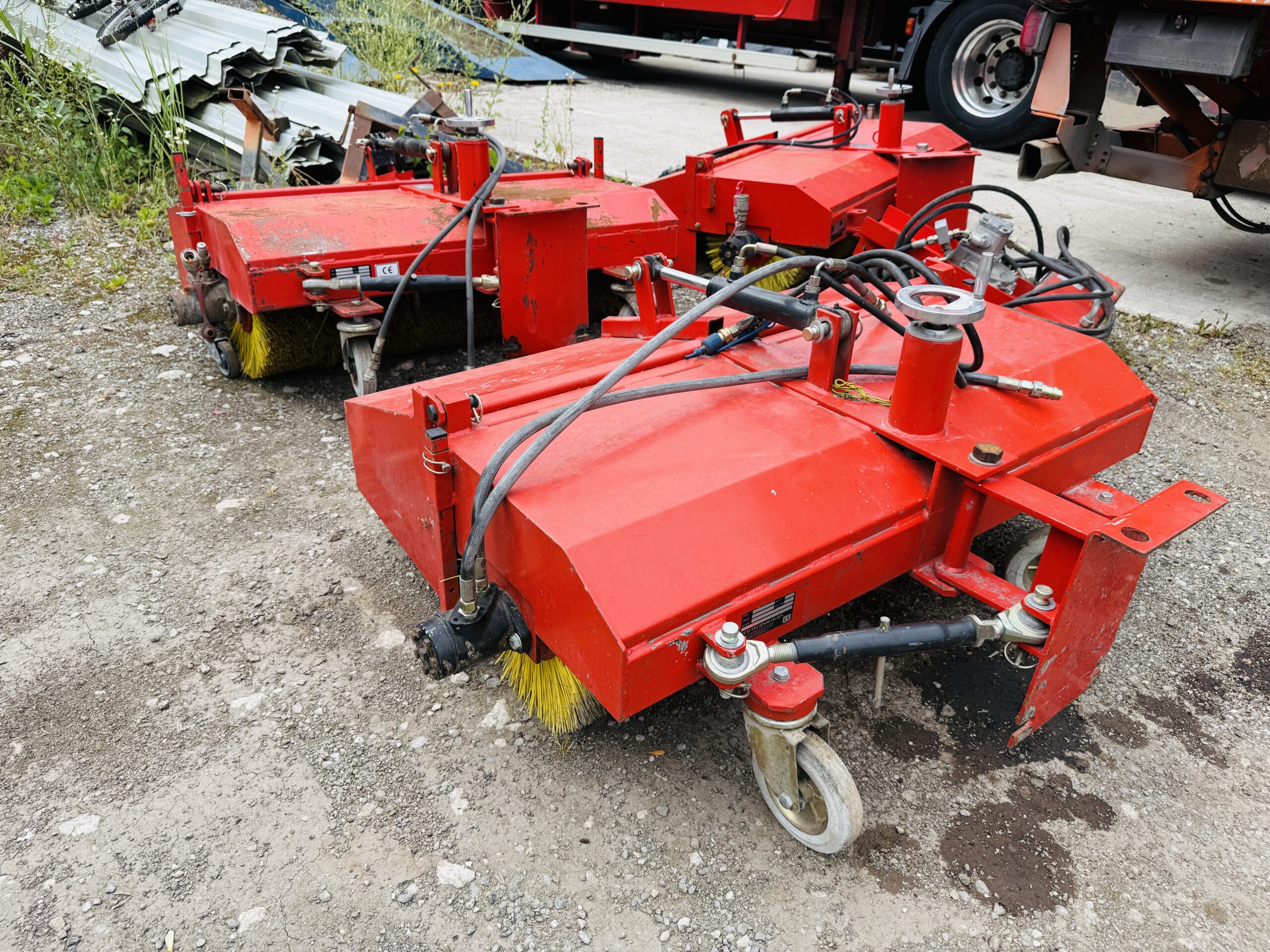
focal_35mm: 24
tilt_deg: -29.6
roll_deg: -2.8
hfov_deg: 71.6
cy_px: 476
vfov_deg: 56.8
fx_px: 881
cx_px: 635
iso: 80
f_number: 1.78
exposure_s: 1/1727
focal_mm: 6.76
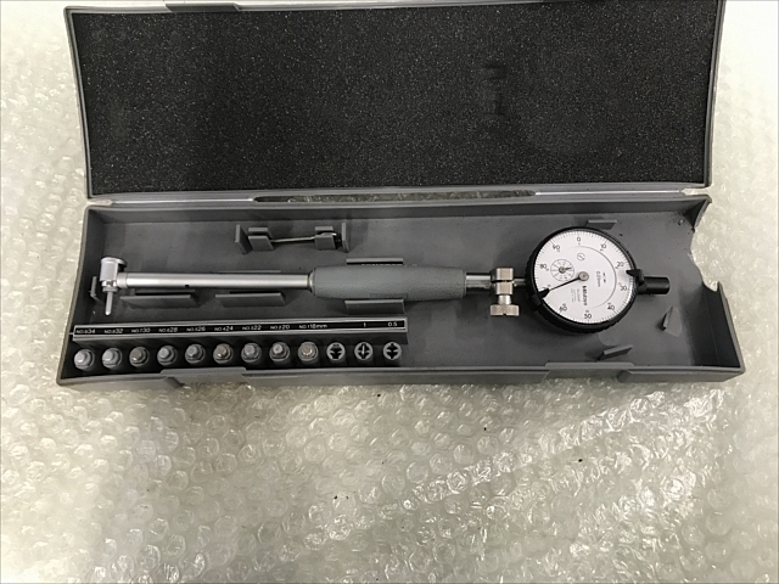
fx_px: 630
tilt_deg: -70.7
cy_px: 292
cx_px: 390
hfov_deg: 63.4
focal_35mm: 28
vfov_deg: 49.7
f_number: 1.8
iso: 50
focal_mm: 3.99
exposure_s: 1/15
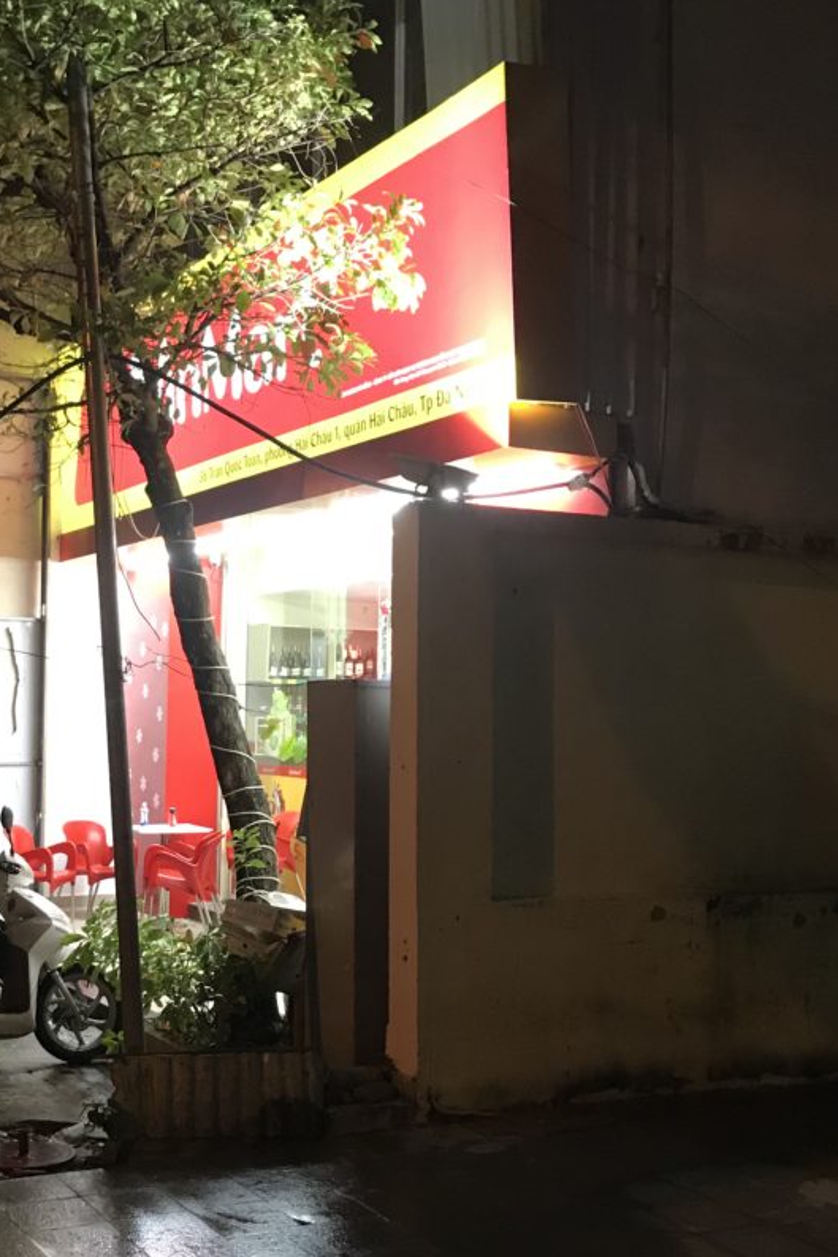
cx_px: 198
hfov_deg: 29.9
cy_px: 636
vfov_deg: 44.5
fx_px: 1537
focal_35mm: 44
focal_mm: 3.99
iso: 100
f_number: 1.8
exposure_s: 1/17
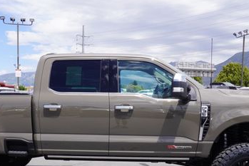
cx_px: 94
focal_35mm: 44
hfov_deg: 44.1
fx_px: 304
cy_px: 138
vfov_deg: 29.7
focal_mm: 16
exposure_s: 1/125
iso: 100
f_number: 9
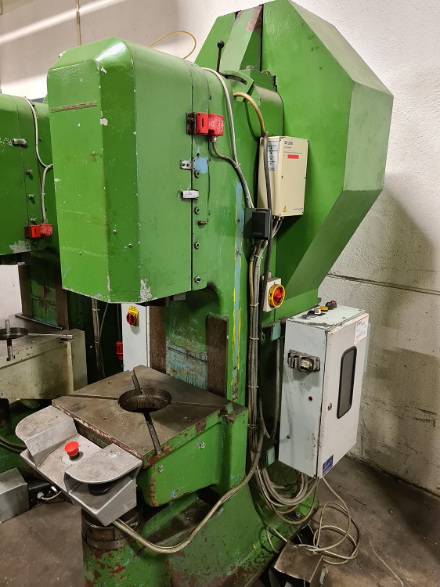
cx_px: 220
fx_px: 441
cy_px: 294
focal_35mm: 26
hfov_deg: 53.0
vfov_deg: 67.3
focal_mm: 5.4
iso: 640
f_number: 1.8
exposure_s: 1/50
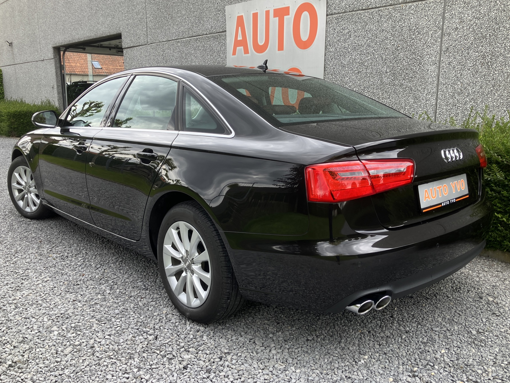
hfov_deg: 59.9
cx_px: 265
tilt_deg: -11.2
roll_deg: -0.1
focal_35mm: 30
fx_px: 442
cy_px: 188
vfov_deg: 46.8
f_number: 1.8
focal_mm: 3.99
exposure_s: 1/142
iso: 25
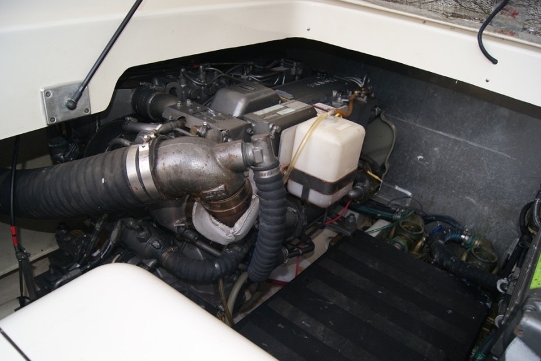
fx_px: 421
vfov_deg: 46.4
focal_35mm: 28
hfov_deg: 65.5
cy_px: 180
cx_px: 270
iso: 250
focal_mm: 18
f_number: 4
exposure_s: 1/160
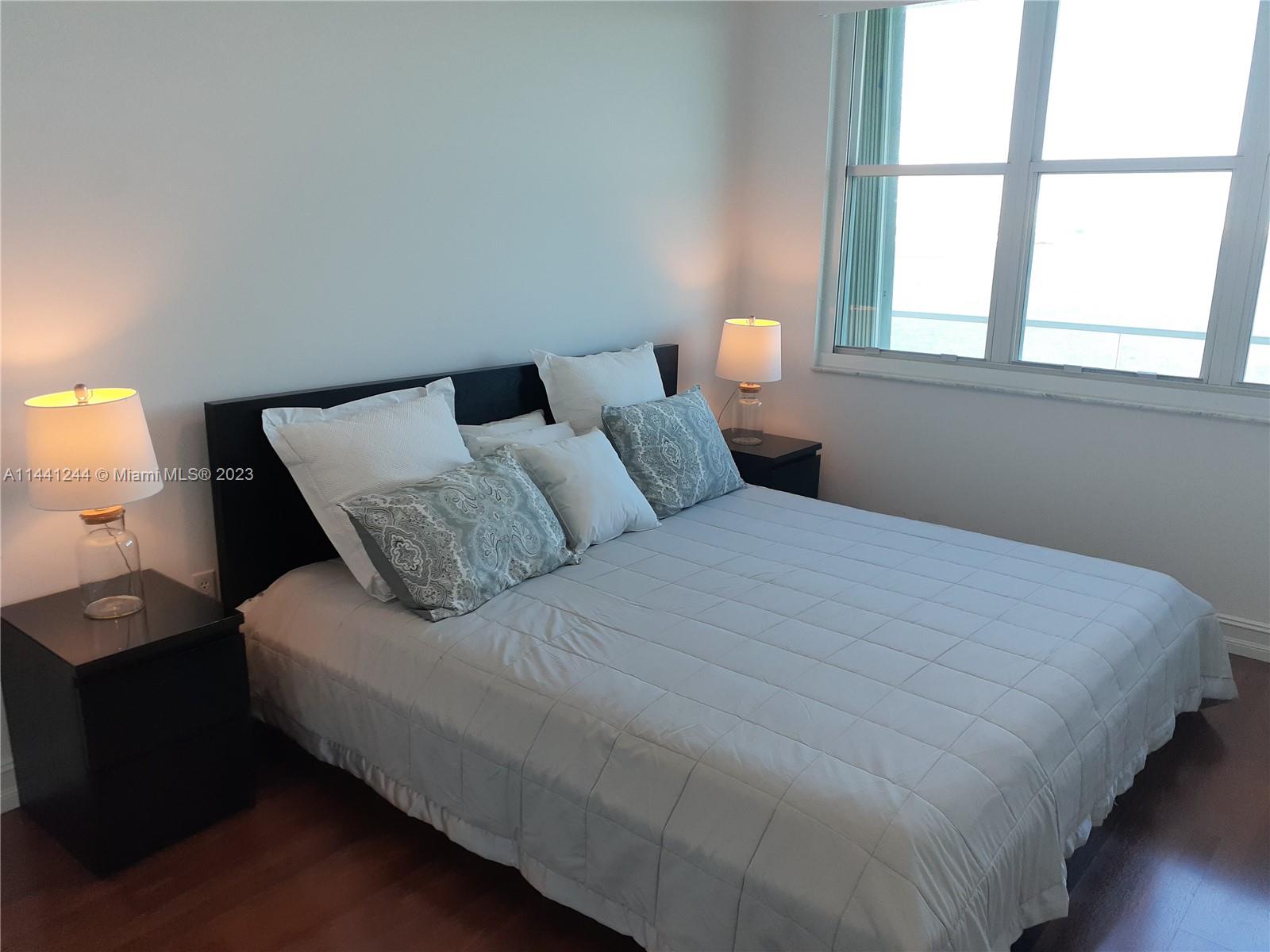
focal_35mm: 27
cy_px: 476
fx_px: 991
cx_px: 635
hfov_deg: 65.3
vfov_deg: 51.4
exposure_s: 1/120
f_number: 1.9
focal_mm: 3.6
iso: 40
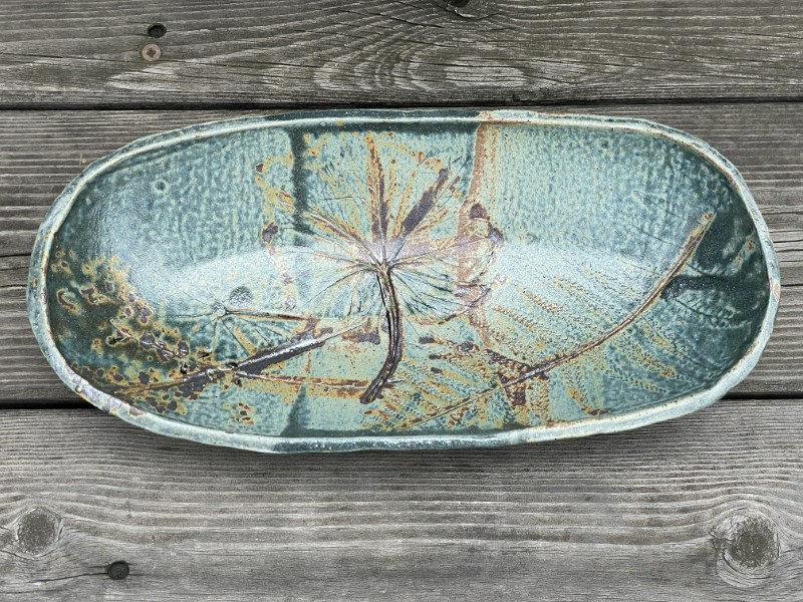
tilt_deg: -68.8
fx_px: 1206
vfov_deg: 28.0
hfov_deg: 36.8
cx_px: 402
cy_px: 301
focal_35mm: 52
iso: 40
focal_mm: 6
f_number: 2
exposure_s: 1/99
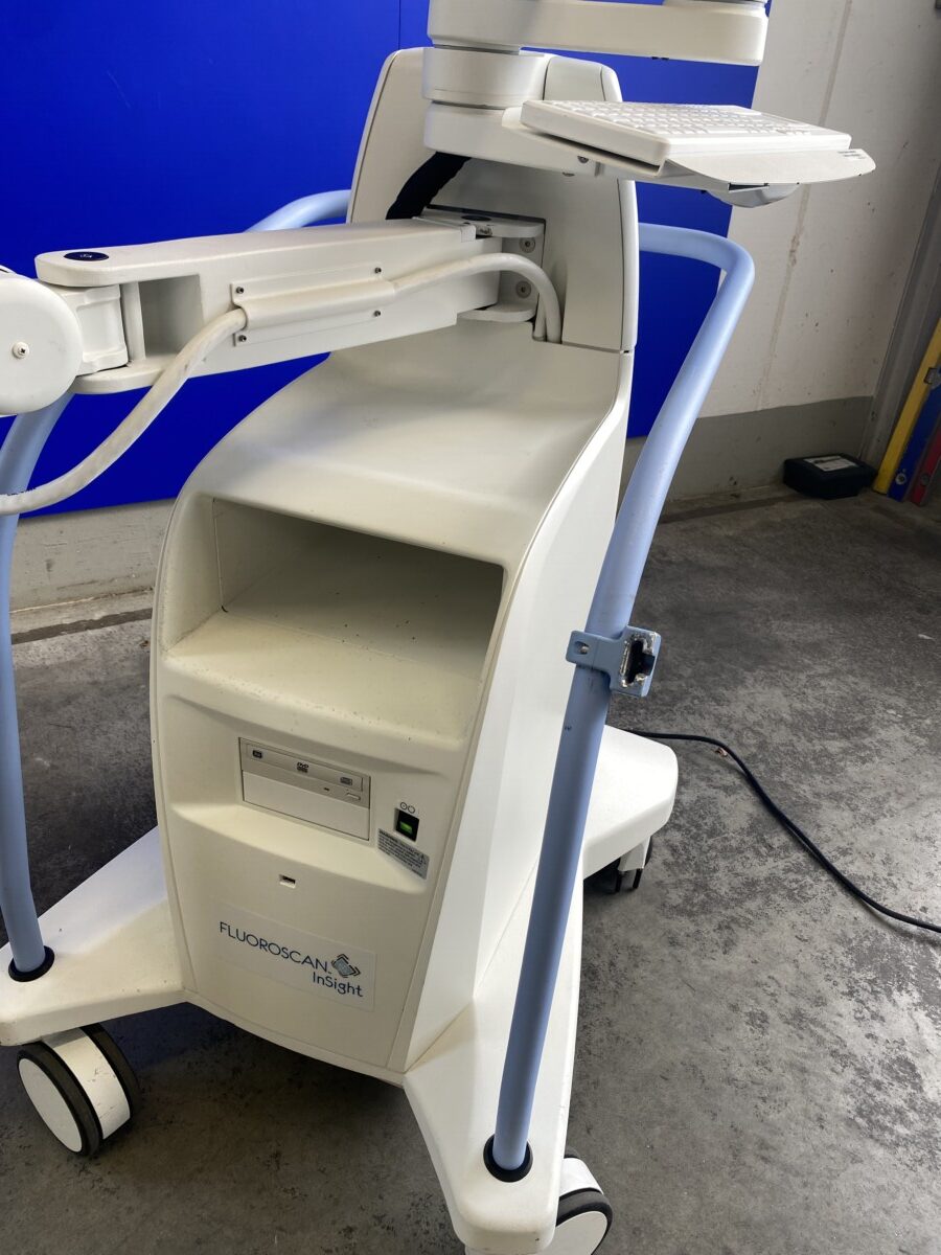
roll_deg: -4.8
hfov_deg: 53.1
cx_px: 470
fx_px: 942
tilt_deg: -31.1
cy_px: 628
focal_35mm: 26
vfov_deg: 67.3
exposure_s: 1/102
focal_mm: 4.25
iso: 32
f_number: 1.8
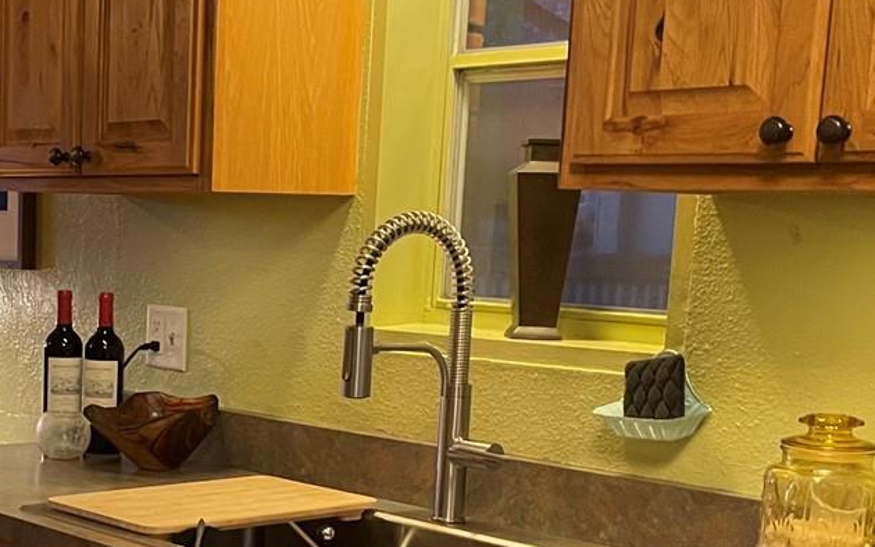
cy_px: 483
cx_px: 71
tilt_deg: -9.0
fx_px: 1670
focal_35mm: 70
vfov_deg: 18.3
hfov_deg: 28.1
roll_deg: -1.2
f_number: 1.6
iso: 500
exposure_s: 1/60
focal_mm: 4.2
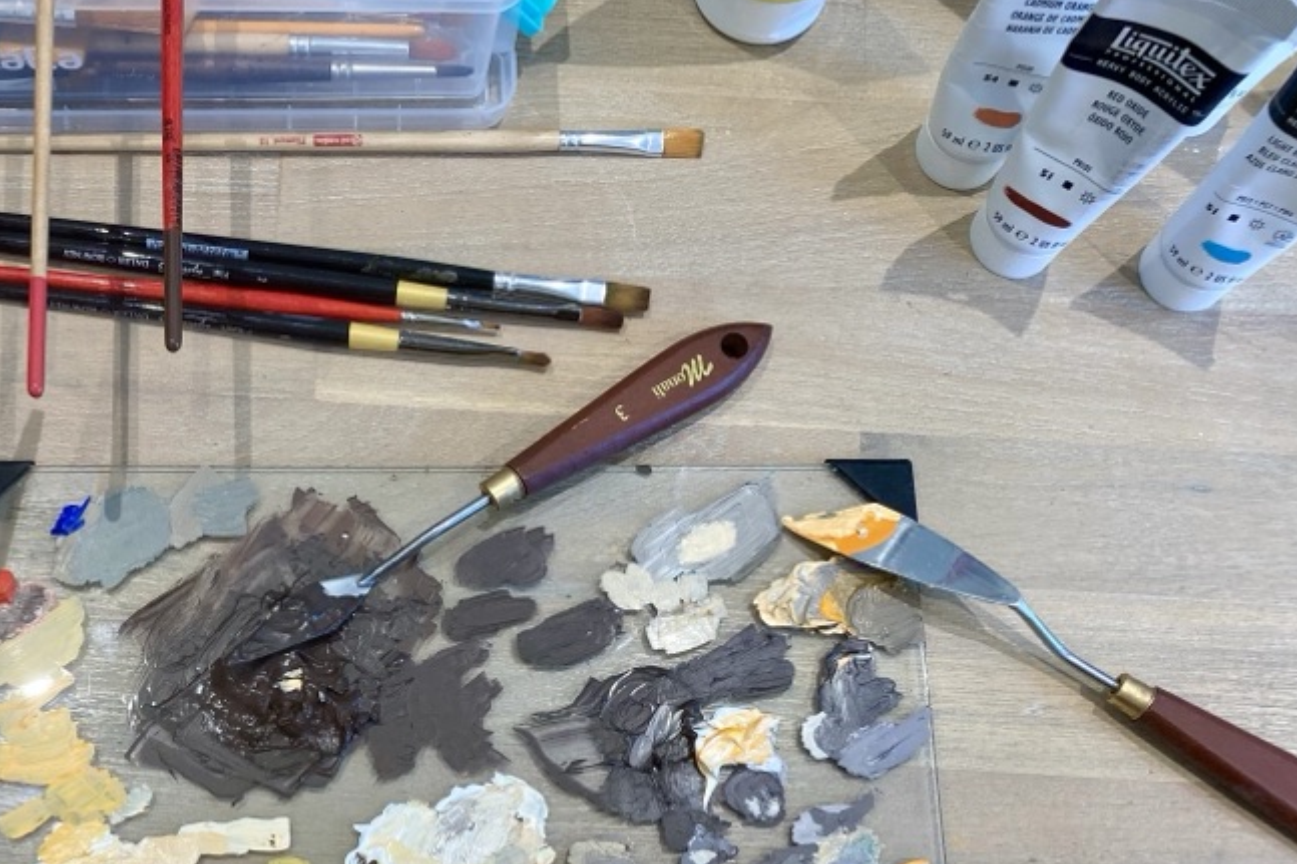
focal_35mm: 45
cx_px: 417
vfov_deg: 29.2
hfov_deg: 42.9
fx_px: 1621
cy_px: 686
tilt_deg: -77.2
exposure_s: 1/60
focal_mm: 3.99
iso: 40
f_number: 1.8
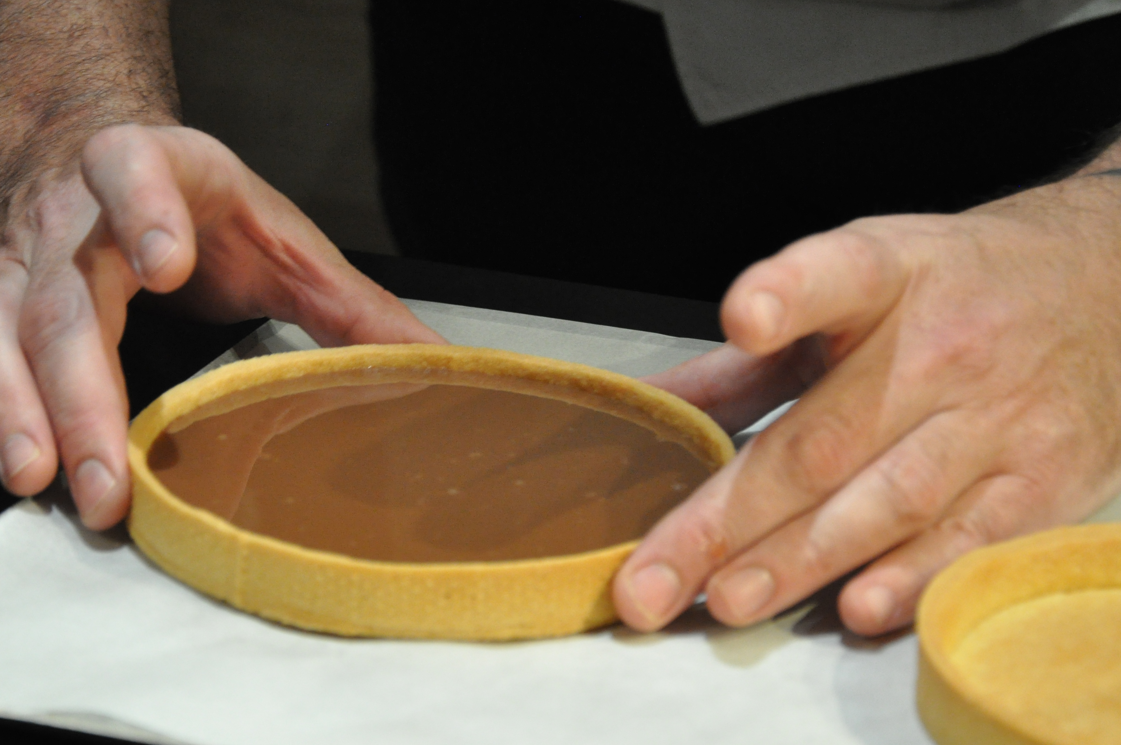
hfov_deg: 17.8
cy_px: 357
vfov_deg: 11.9
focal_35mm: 115
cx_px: 421
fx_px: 3577
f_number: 5
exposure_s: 1/100
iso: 1600
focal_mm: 58
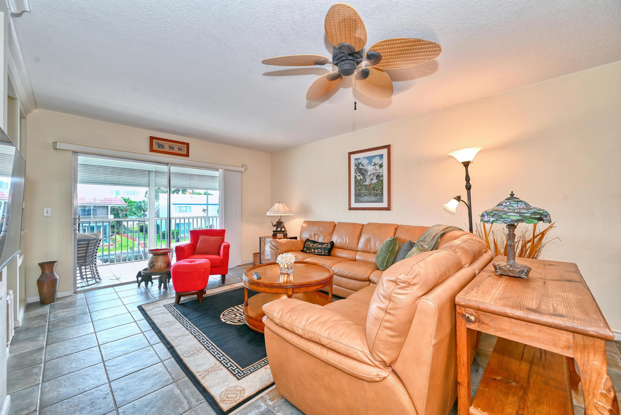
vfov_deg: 81.2
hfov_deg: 104.2
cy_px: 208
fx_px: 242
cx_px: 310
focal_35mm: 14
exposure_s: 1/15
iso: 160
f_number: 7.1
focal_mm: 14
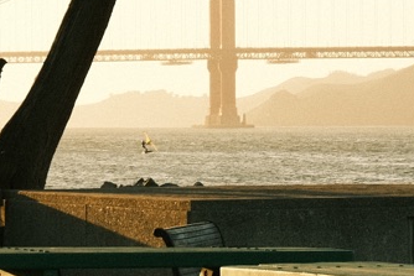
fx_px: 2807
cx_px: 342
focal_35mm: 244
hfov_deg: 8.4
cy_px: 167
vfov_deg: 5.6
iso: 500
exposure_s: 1/240
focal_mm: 45
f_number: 11
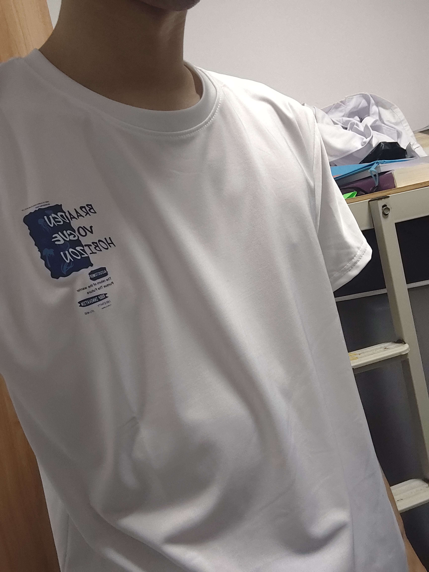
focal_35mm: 27
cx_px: 214
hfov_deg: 51.4
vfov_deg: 65.3
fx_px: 446
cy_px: 286
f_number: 16
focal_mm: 3.74
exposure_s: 1/50
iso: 237
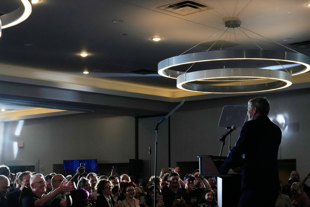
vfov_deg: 19.1
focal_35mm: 71
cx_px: 127
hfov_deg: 28.4
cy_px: 144
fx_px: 611
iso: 3200
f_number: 8
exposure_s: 1/640
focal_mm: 50
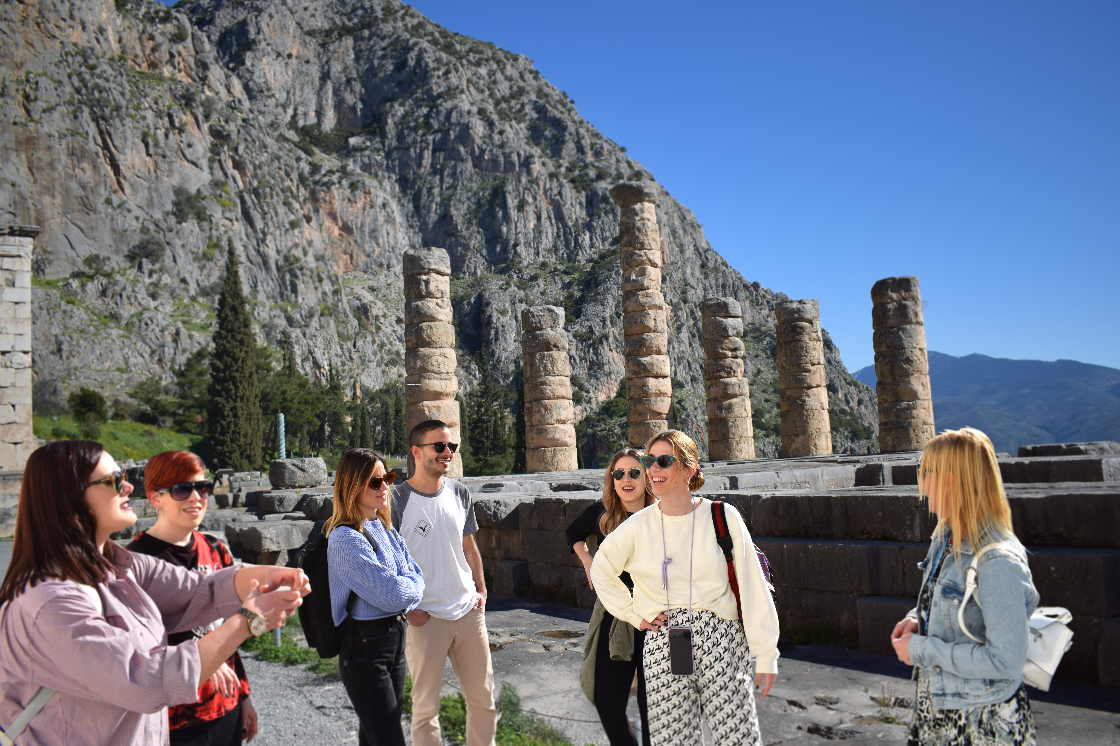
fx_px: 871
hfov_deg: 65.5
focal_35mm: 28
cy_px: 373
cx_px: 559
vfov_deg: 46.4
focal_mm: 18
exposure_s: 1/2000
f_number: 3.5
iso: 200
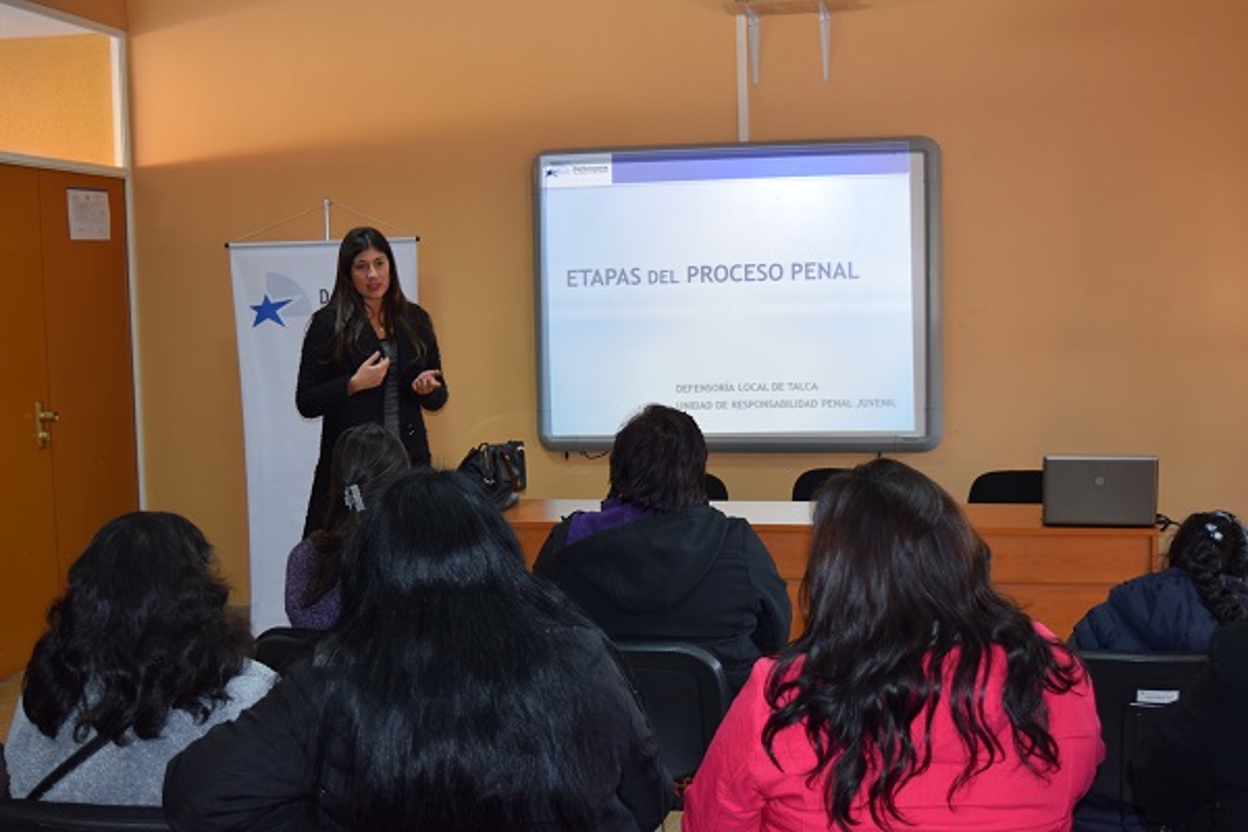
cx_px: 624
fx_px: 1508
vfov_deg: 30.8
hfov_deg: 45.0
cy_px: 416
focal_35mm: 44
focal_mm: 29
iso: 800
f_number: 4.5
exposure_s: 1/80
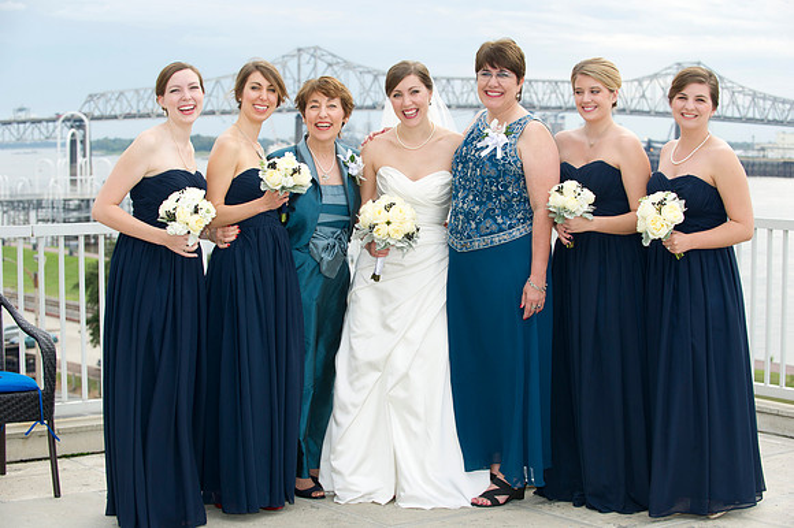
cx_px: 397
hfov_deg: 28.9
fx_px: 1543
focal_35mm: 70
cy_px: 264
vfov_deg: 19.4
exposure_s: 1/200
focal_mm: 70
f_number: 4.5
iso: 200
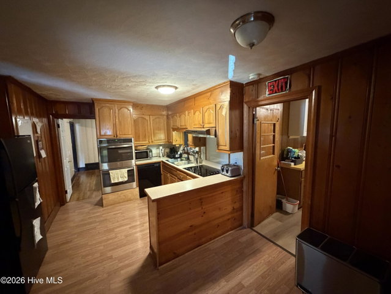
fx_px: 158
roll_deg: +1.4
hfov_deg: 102.0
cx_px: 196
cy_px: 147
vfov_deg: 85.7
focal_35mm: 14
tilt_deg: -5.4
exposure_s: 1/40
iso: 1000
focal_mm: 2.22
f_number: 2.2
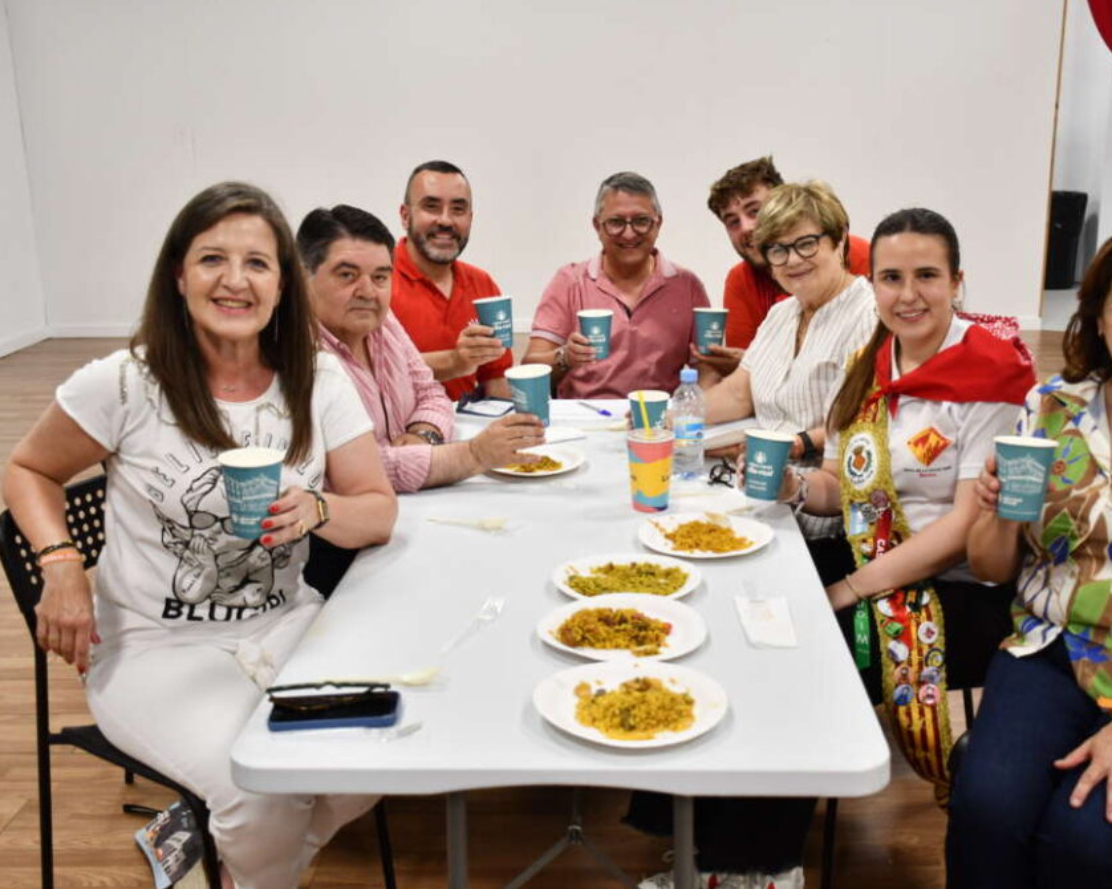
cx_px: 617
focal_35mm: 39
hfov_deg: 46.8
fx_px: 1283
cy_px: 437
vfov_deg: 38.2
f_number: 4
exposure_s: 1/60
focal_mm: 23
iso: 800
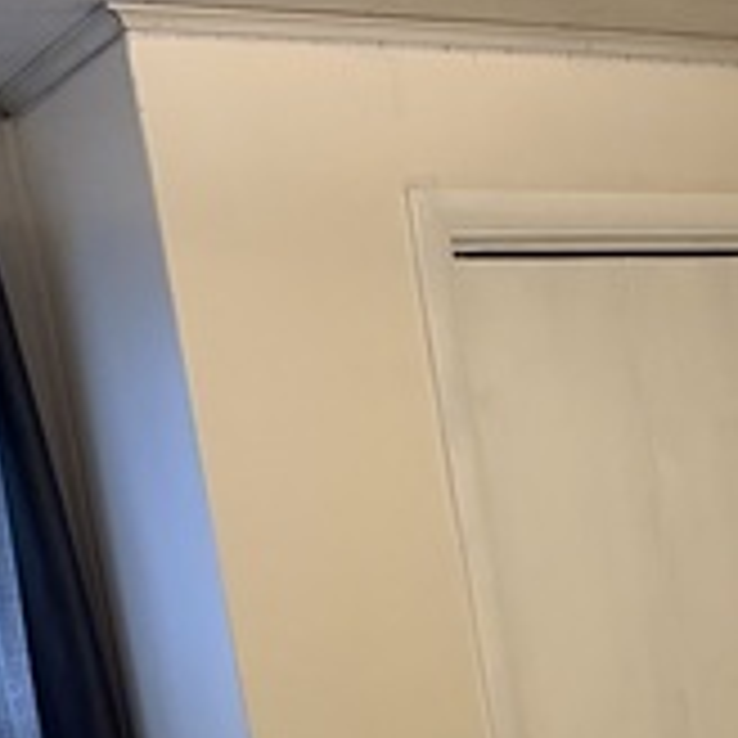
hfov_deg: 18.2
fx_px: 2074
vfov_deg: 19.1
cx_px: 1069
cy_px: 878
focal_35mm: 86
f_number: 1.78
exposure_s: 1/60
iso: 500
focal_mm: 6.76
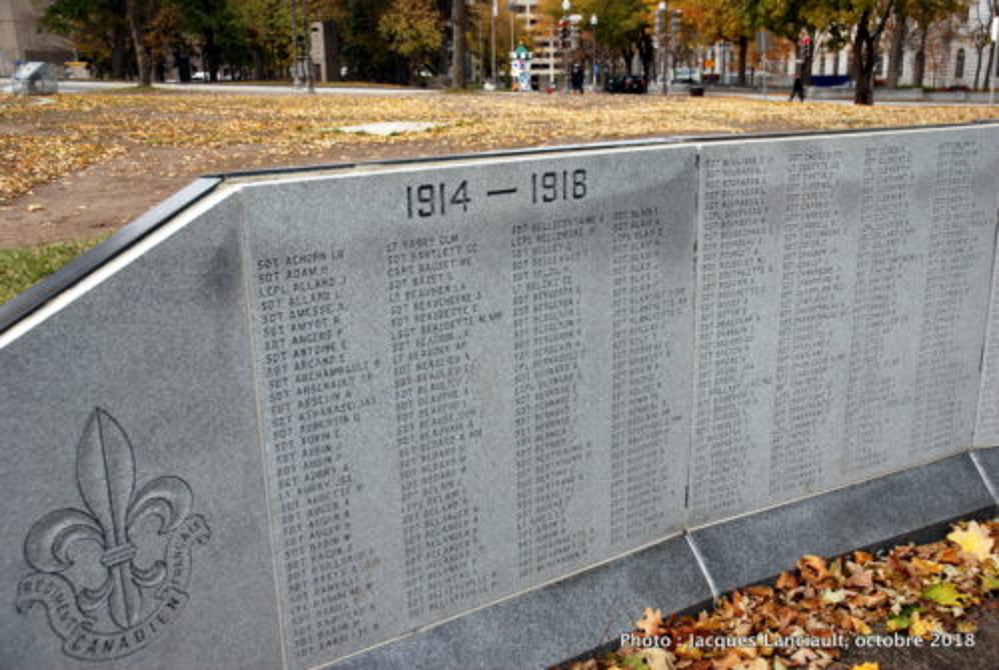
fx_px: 1000
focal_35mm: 36
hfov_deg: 53.1
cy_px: 335
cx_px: 500
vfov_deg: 37.0
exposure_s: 1/160
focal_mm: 24
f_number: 6.3
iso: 100
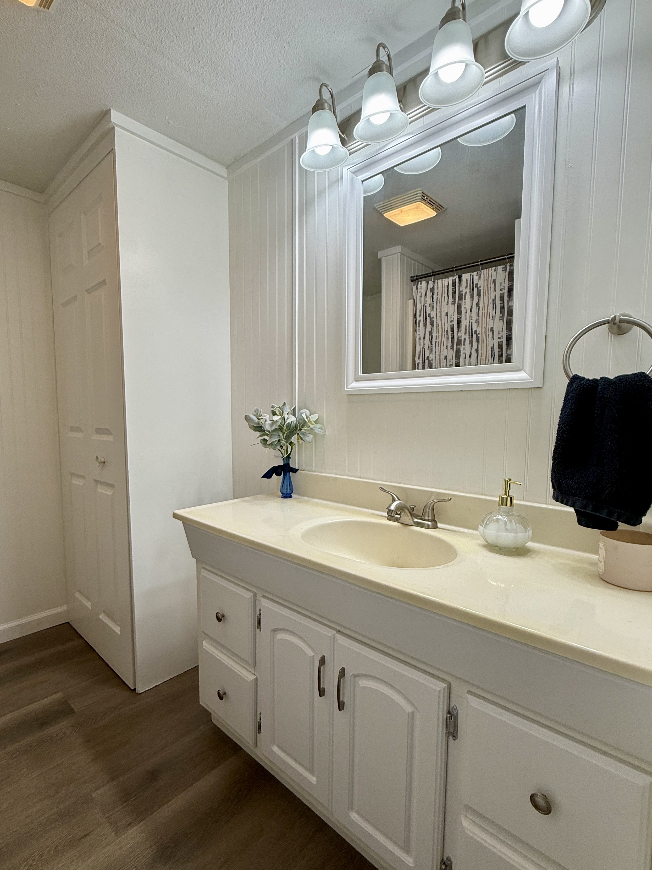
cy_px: 453
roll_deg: -0.8
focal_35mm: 17
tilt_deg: -4.5
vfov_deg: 91.0
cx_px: 295
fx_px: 427
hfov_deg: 74.5
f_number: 2.2
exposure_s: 1/120
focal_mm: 2.22
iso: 64
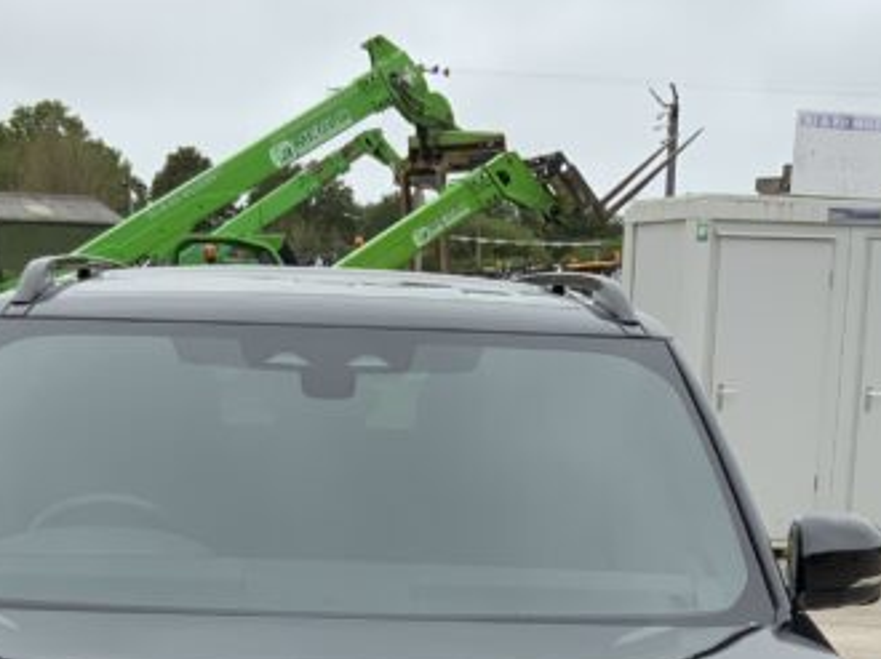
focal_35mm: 90
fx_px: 2289
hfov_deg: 21.8
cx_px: 408
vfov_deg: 15.6
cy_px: 867
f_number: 1.8
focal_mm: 3
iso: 16
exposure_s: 1/912
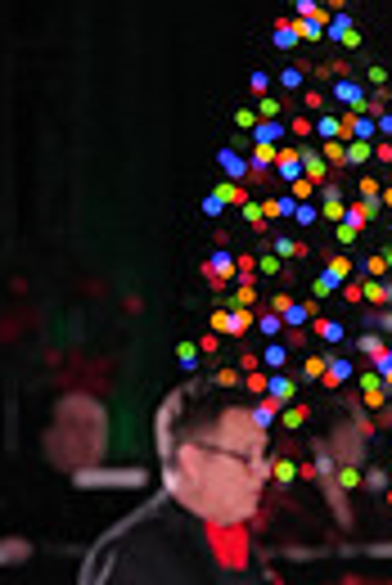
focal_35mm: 427
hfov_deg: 3.2
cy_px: 999
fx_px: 6955
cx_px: -291
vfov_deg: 4.8
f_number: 2.8
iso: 1600
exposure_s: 1/800
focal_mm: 96
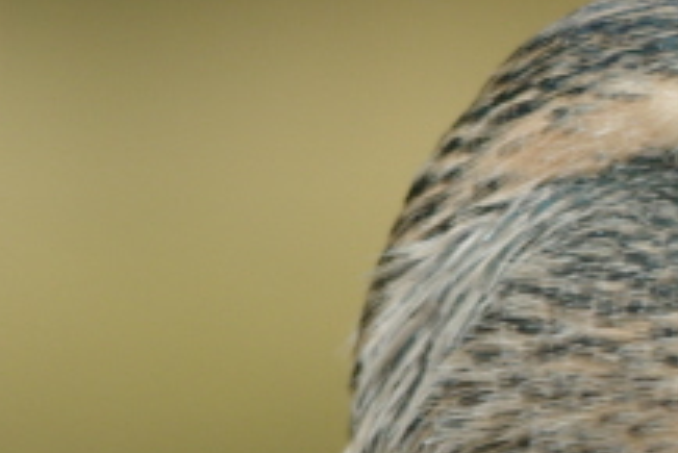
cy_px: 159
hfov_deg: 1.2
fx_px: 31245
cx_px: 1200
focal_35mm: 1658
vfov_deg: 0.8
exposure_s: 1/60
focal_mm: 300
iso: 400
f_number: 8
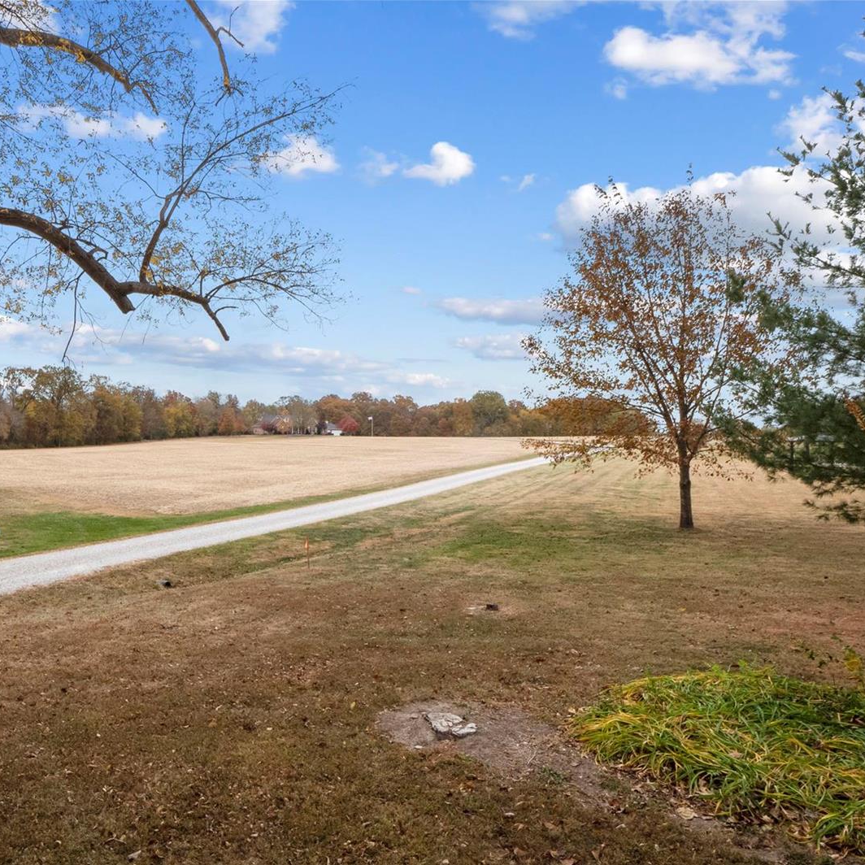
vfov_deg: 67.3
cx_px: 296
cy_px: 432
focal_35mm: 23
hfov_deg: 65.7
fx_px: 650
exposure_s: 1/640
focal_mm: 9
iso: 400
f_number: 8
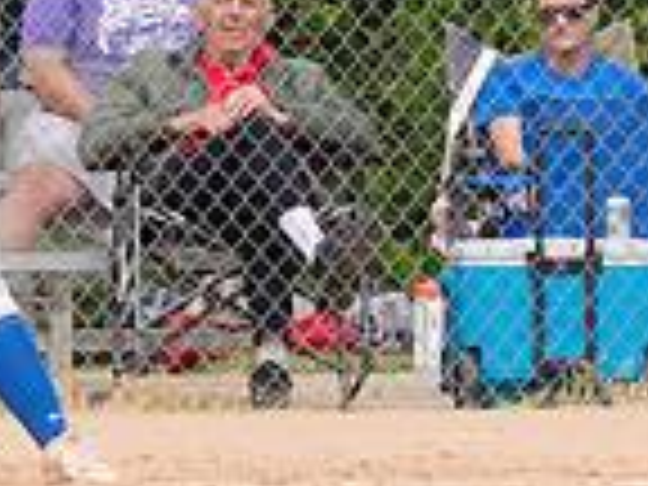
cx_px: -27
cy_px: 171
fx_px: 21734
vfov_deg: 1.3
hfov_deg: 1.7
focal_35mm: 1161
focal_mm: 200
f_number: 5.6
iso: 320
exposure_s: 1/1600
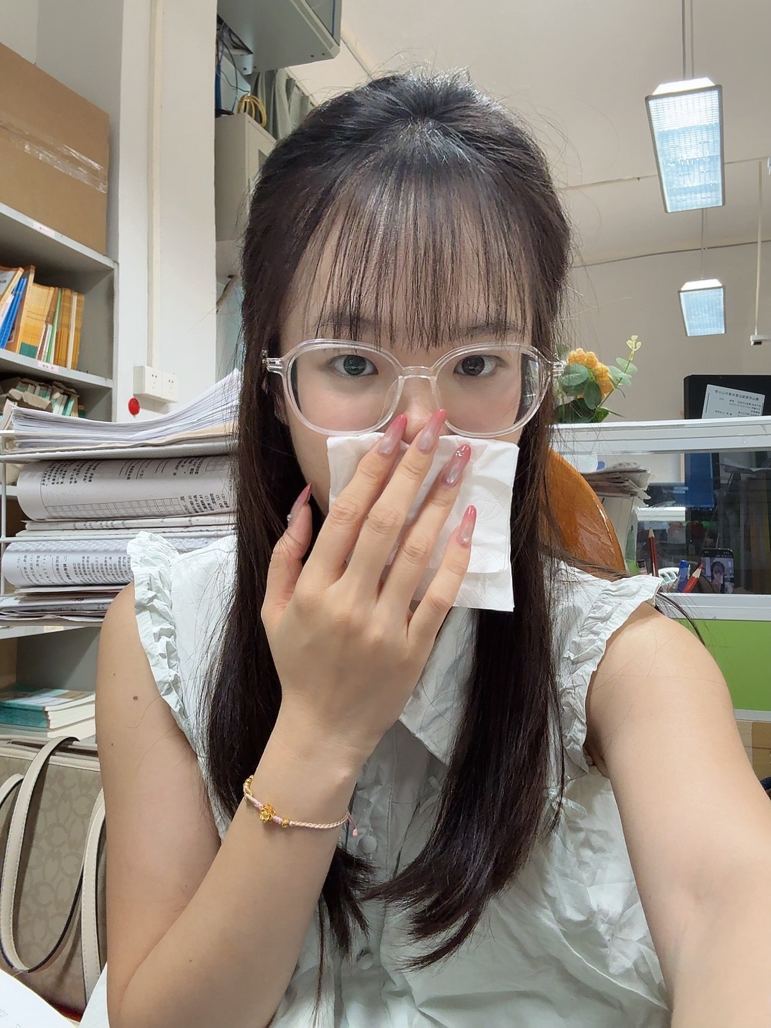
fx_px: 891
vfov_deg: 60.0
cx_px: 386
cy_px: 514
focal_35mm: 30
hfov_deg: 46.8
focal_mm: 2.69
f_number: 1.9
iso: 200
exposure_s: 1/50
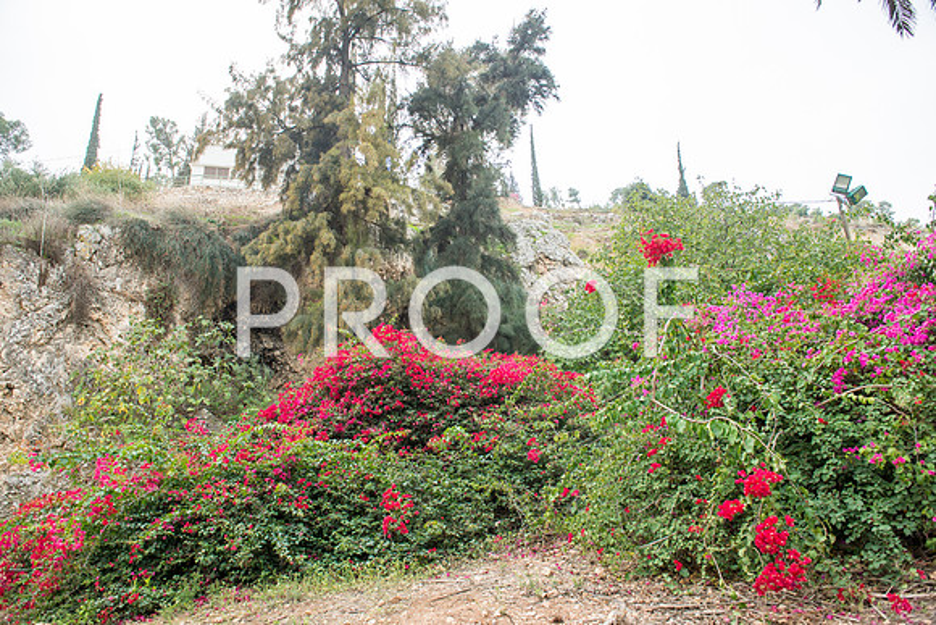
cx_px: 468
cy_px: 312
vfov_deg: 53.2
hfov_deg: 73.7
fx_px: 624
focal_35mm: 24
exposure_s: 1/250
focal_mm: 24
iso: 100
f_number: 3.5
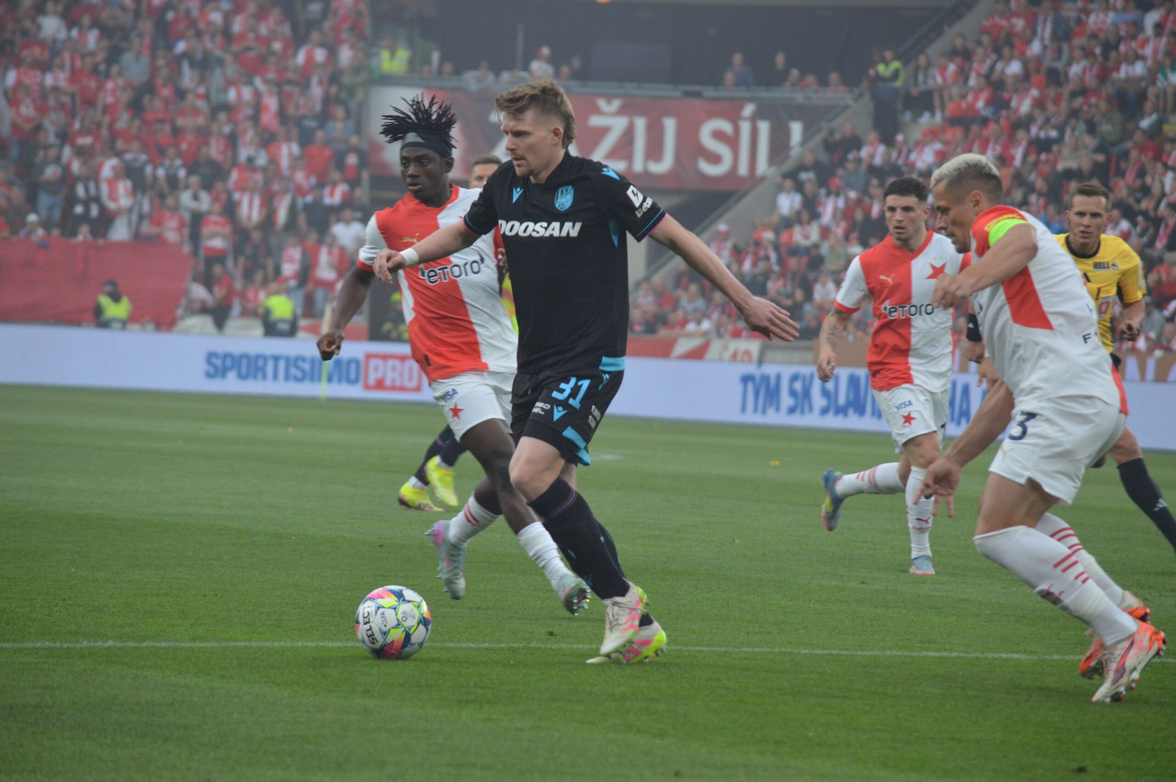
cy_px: 391
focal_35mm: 232
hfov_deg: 8.9
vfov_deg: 5.9
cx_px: 588
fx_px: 7588
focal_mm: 155
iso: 800
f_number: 5
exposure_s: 1/640
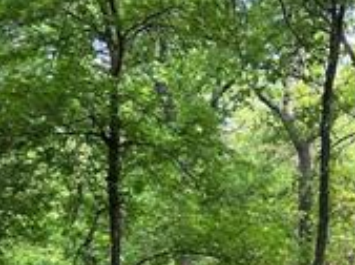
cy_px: 261
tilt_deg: +3.9
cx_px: 550
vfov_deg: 9.3
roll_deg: -0.6
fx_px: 1617
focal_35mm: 158
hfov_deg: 11.9
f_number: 1.5
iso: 40
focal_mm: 5.7
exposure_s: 1/208
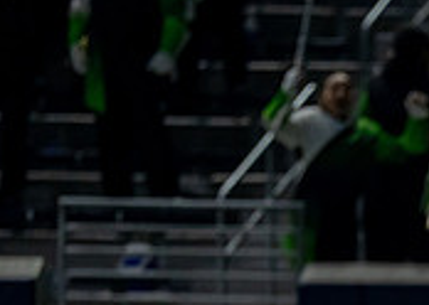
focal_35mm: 889
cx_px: 694
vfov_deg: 1.6
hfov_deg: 2.3
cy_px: 496
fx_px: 10823
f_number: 2.8
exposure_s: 1/1000
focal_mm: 200
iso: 1600
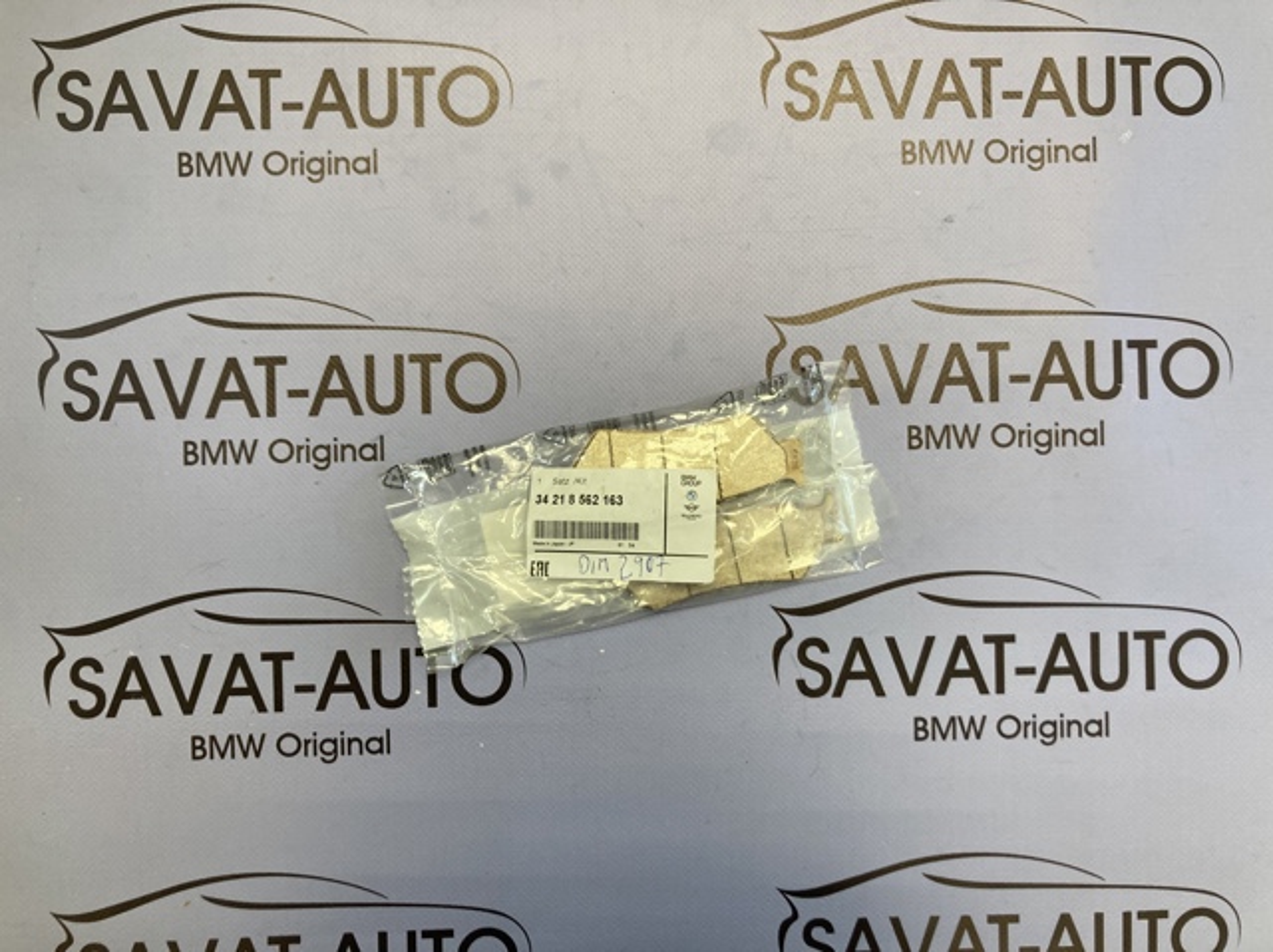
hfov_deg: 63.5
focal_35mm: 28
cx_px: 636
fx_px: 1029
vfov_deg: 49.7
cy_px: 476
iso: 80
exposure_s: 1/105
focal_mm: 3.99
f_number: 1.8
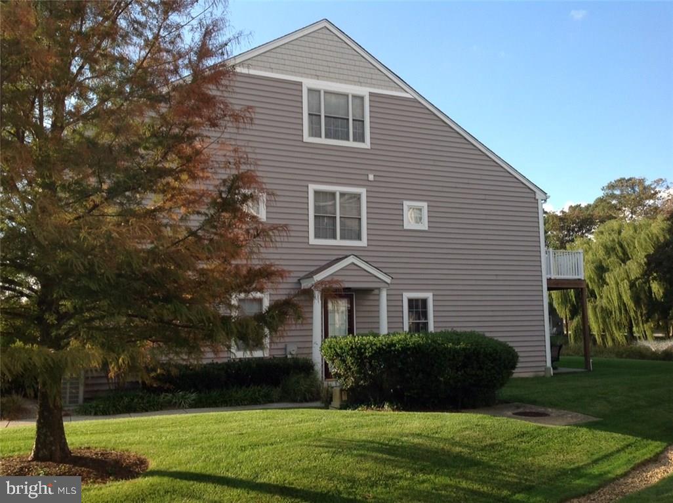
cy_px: 252
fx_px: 679
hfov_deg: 52.7
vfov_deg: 40.6
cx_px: 336
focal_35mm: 35
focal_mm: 4.28
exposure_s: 1/570
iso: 50
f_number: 2.4
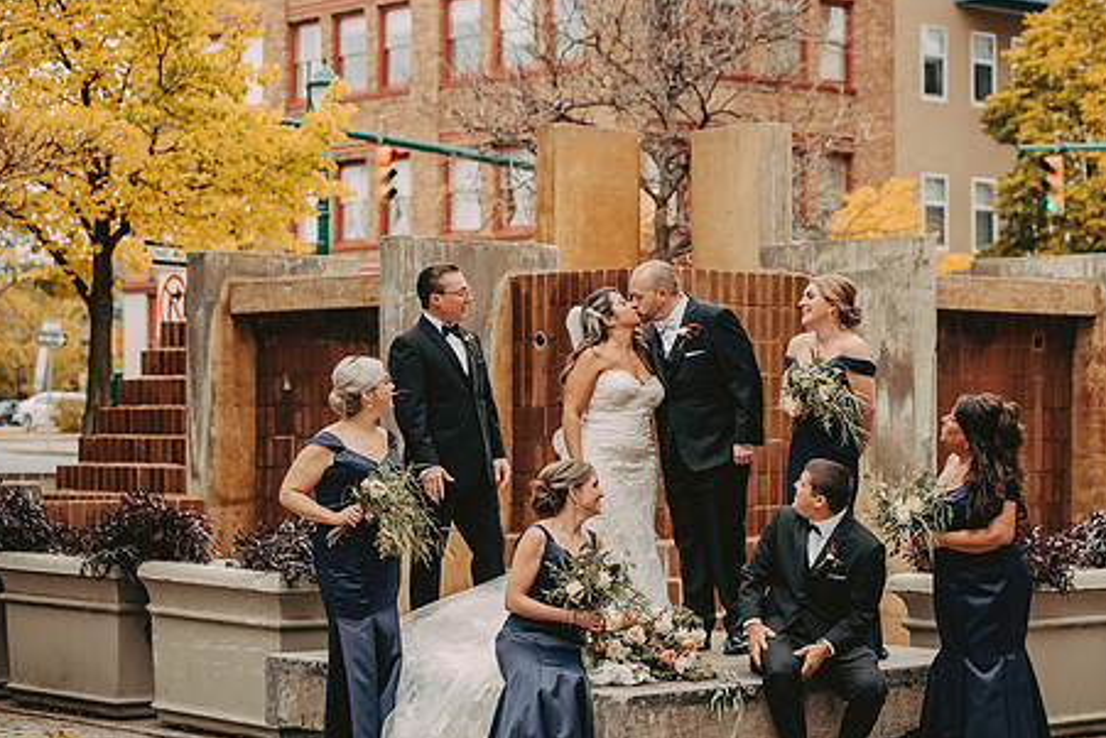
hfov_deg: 22.6
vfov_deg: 15.2
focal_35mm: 90
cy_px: 411
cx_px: 640
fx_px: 2766
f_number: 3.2
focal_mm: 70
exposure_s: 1/500
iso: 800
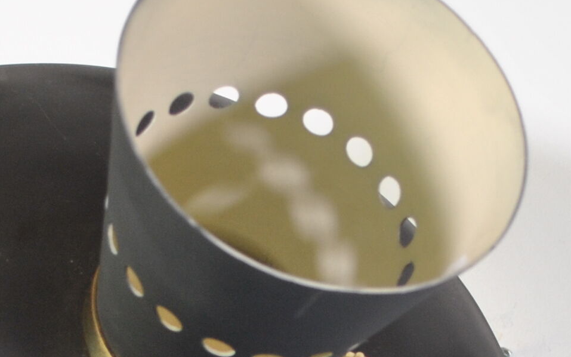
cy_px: 499
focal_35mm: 161
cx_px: 238
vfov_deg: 8.0
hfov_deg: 13.0
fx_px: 2505
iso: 200
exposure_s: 1/40
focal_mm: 26
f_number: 5
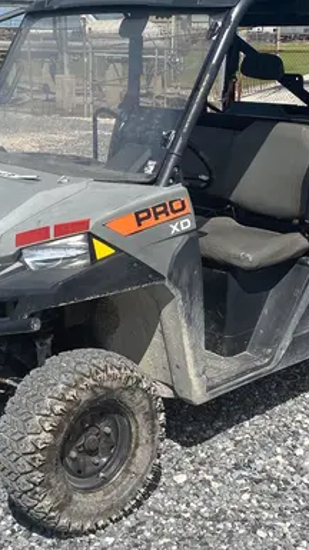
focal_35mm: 54
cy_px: 266
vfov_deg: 38.5
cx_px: 140
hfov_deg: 22.2
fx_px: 788
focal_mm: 4.25
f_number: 1.8
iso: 32
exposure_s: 1/4115
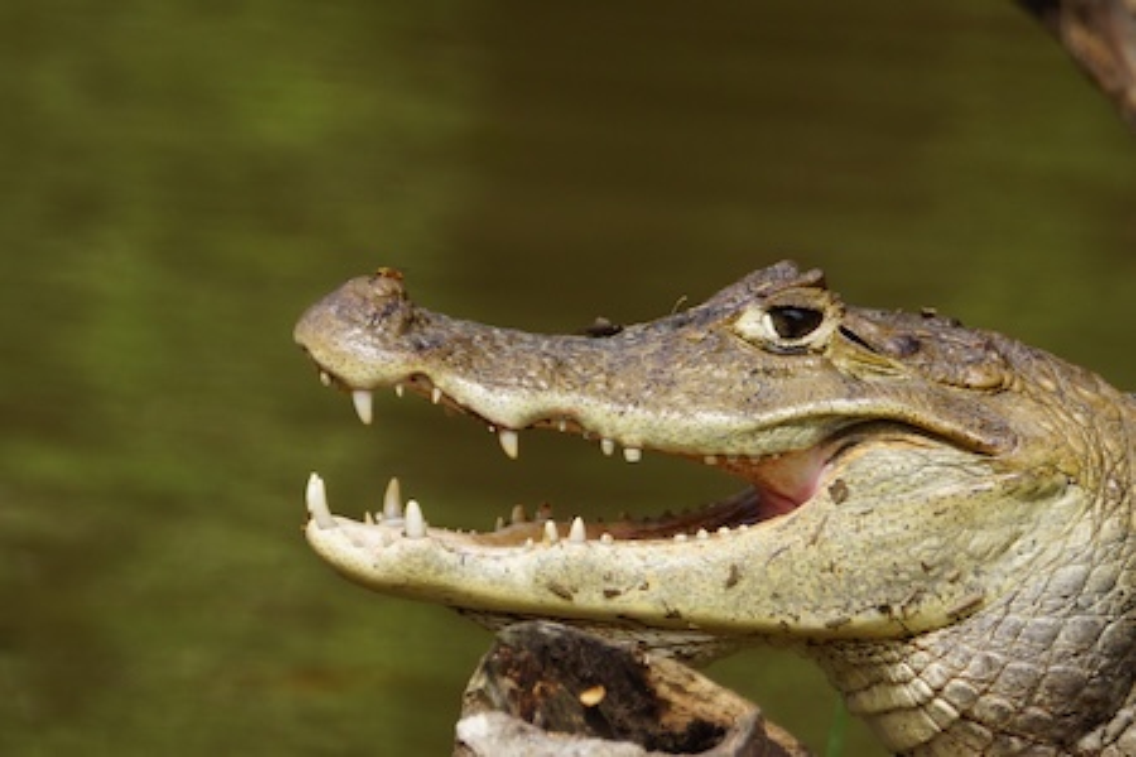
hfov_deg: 1.7
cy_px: 378
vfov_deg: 1.1
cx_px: 568
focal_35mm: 1200
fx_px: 37864
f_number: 5.6
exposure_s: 1/500
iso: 125
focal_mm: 400
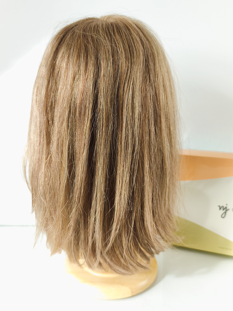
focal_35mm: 32
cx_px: 116
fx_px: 287
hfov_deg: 44.2
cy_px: 156
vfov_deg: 56.8
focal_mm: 6.14
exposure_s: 1/100
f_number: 1.65
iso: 50
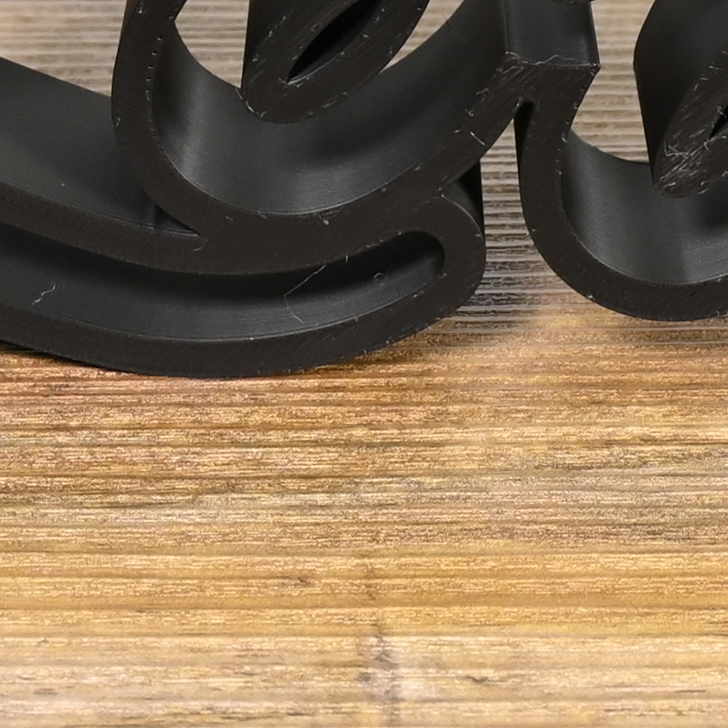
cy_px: -745
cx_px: 298
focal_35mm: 148
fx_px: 3521
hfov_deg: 11.8
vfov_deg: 10.8
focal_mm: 24
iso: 1600
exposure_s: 1/125
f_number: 9
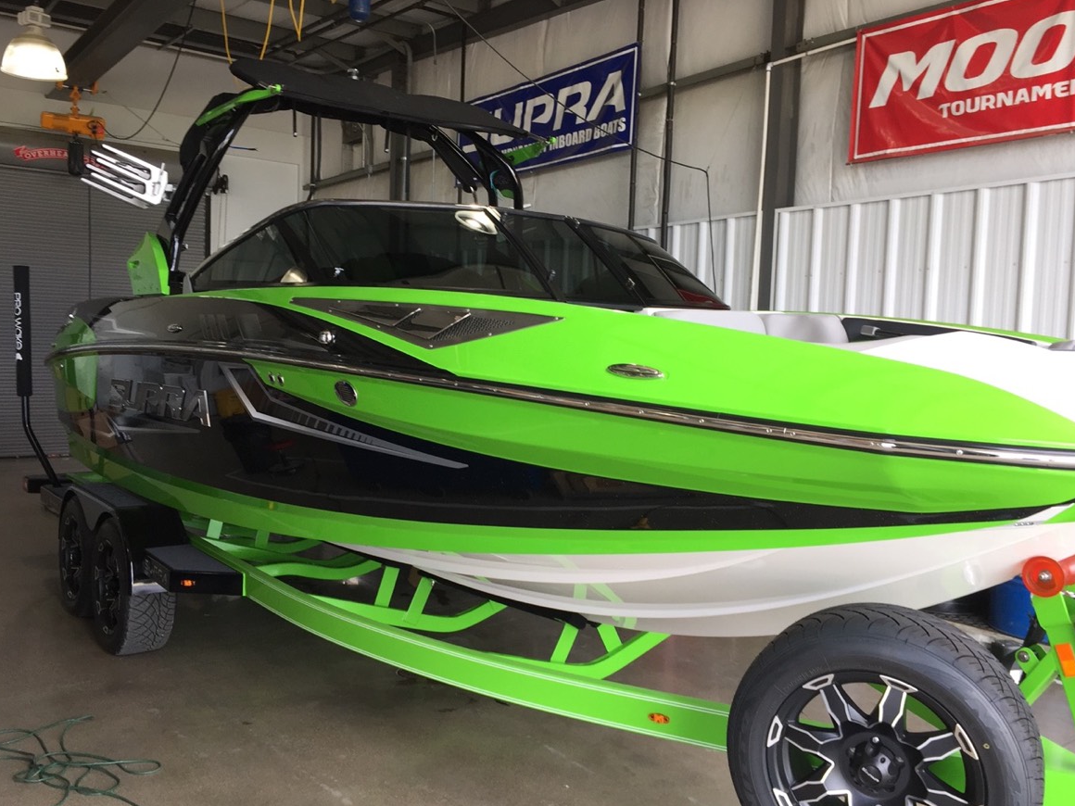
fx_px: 932
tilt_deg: -4.2
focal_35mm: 30
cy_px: 409
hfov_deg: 60.0
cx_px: 537
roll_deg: -2.2
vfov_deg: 46.8
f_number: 2.2
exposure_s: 1/120
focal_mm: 4.15
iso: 40
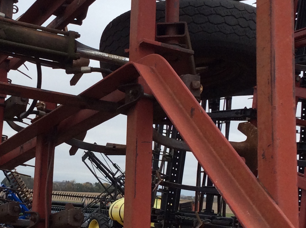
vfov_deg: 17.1
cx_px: 79
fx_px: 759
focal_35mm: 86
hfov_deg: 22.6
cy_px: 127
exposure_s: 1/773
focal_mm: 3.3
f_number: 2.4
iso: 32
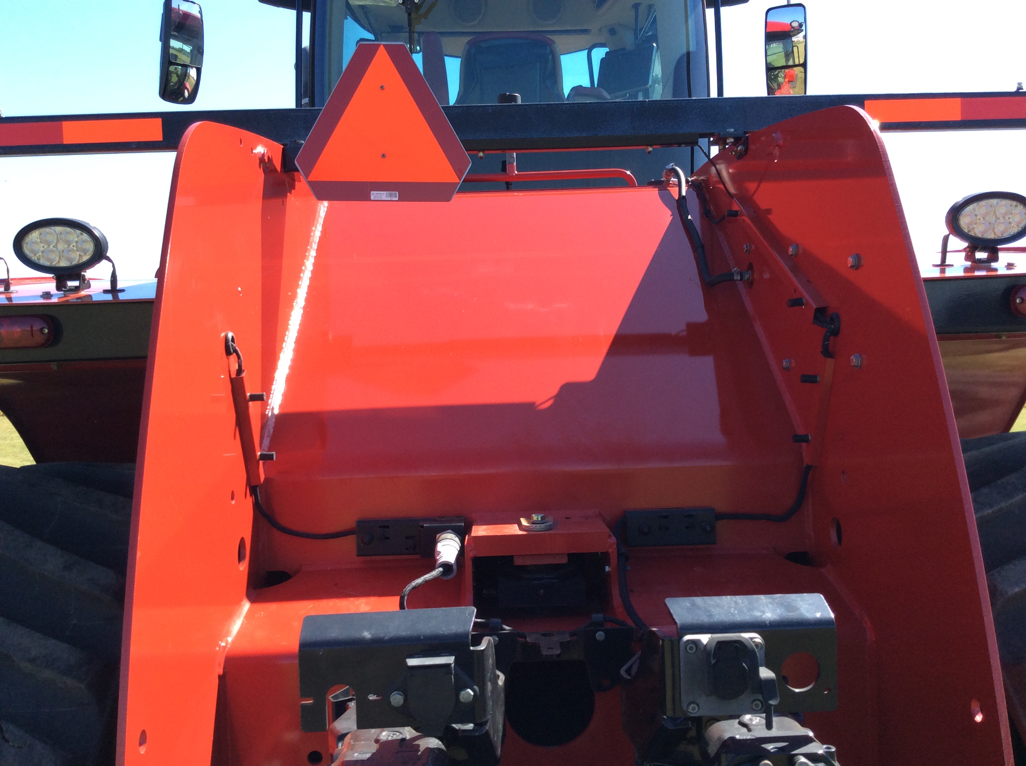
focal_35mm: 32
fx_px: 947
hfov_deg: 56.9
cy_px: 383
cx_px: 513
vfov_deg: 44.1
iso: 32
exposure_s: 1/447
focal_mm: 3.3
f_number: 2.4
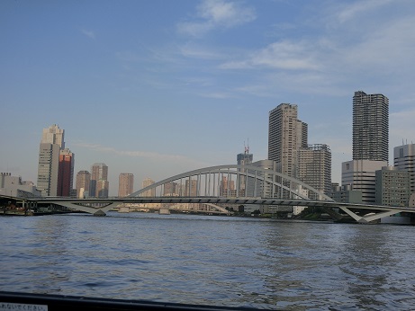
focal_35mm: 45
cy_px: 156
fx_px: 540
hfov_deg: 42.1
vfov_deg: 32.2
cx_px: 208
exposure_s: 1/640
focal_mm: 8
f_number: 4.4
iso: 80
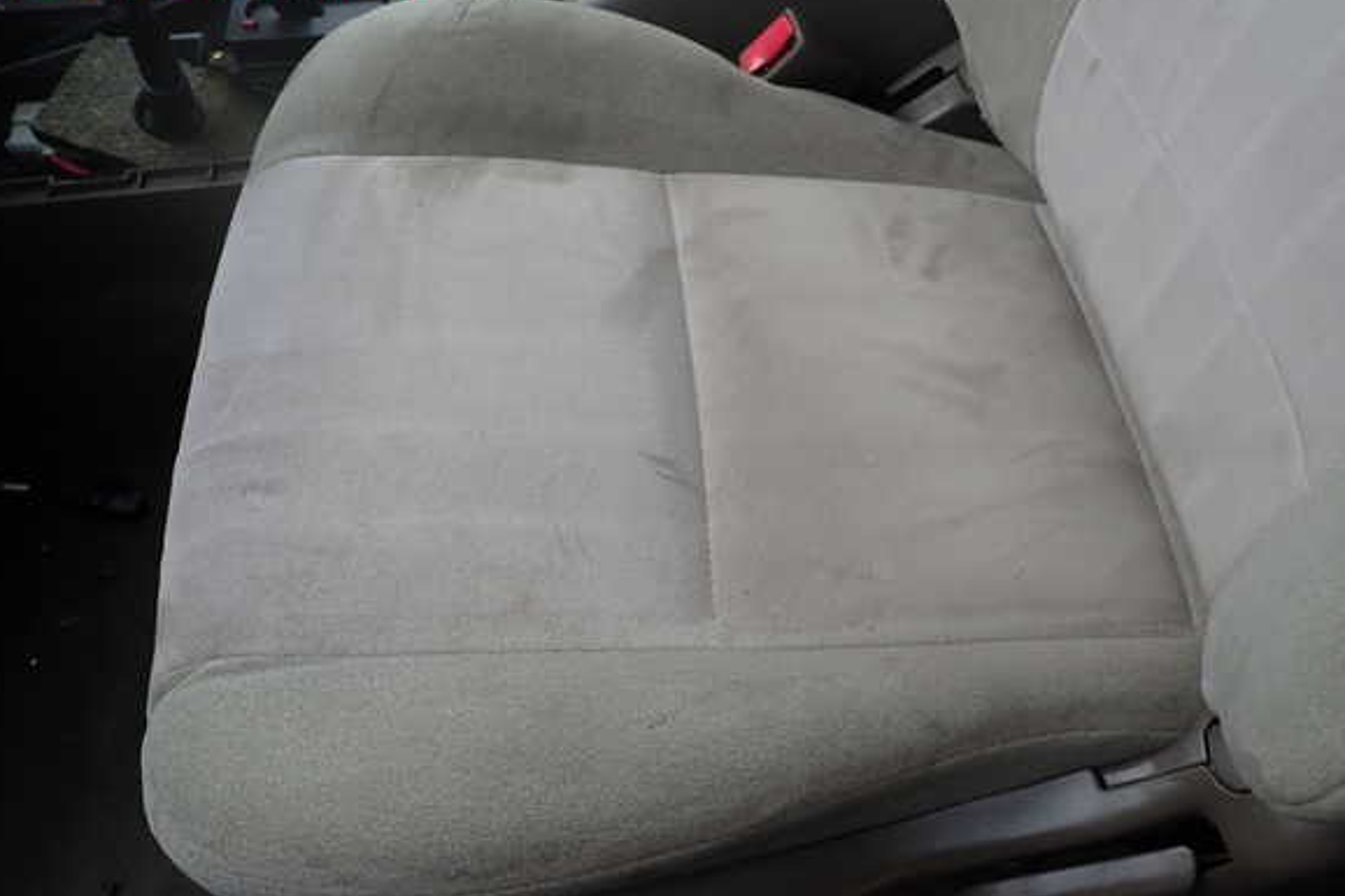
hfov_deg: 67.4
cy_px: 470
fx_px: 1008
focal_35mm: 27
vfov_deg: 47.9
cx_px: 684
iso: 100
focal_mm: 4.5
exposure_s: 1/160
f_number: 2.8
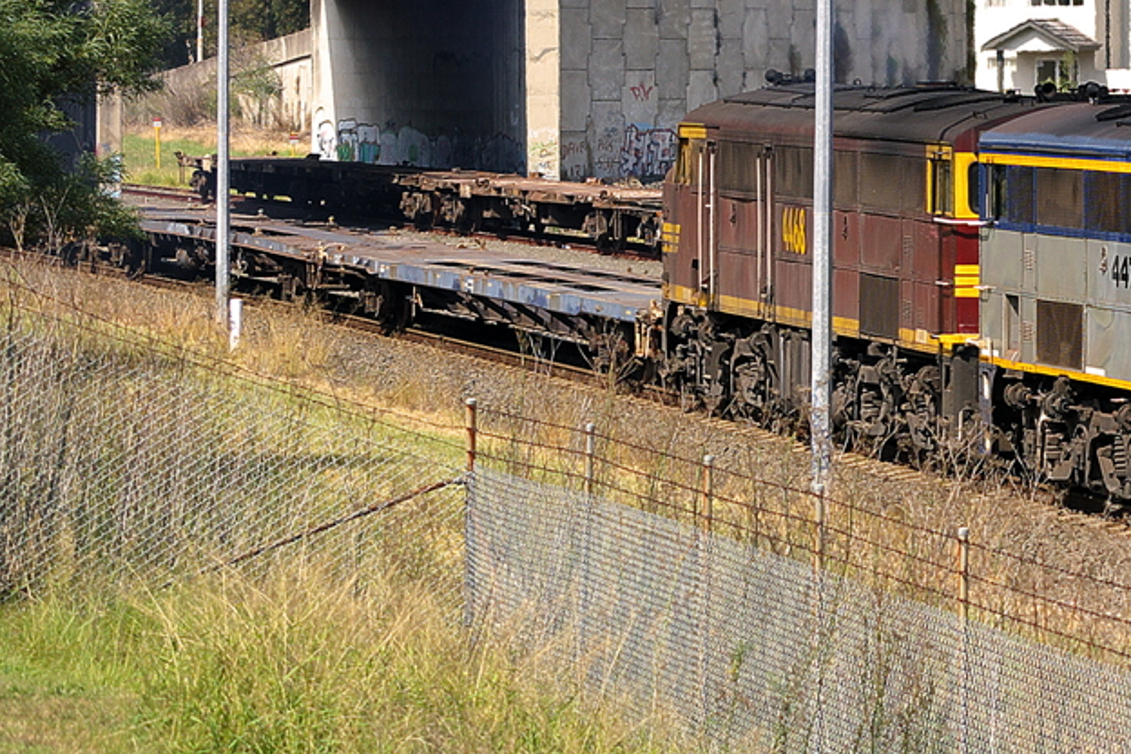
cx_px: 875
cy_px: 63
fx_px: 6753
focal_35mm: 215
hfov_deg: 9.6
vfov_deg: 6.4
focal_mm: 73
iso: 200
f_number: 5.6
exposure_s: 1/800
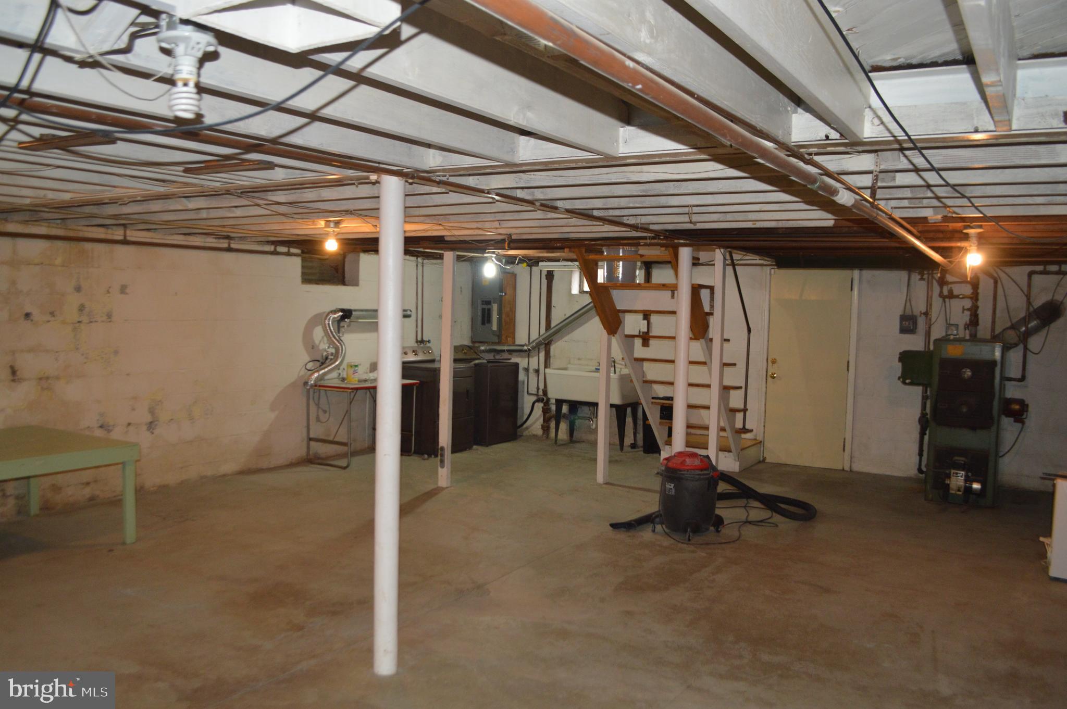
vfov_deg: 43.5
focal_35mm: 30
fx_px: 888
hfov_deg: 62.0
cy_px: 354
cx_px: 534
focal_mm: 20
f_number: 3.8
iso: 720
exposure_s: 1/60
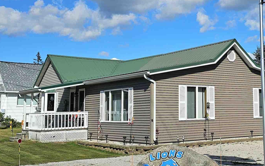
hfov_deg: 35.3
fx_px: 397
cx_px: 226
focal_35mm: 55
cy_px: 67
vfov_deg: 23.5
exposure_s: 1/1429
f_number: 1.7
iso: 10
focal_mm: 6.3
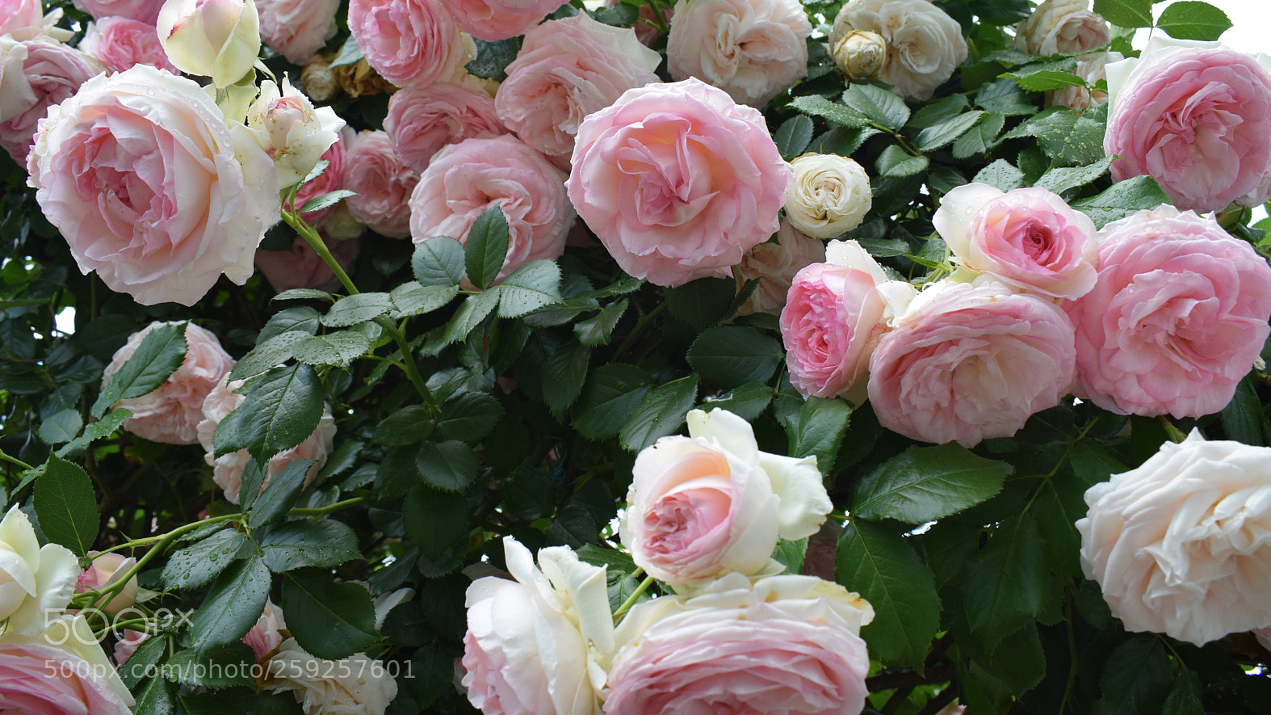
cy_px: 302
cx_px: 640
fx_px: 1130
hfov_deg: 58.7
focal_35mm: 34
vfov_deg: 35.0
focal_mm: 21
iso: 400
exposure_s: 1/400
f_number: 7.1
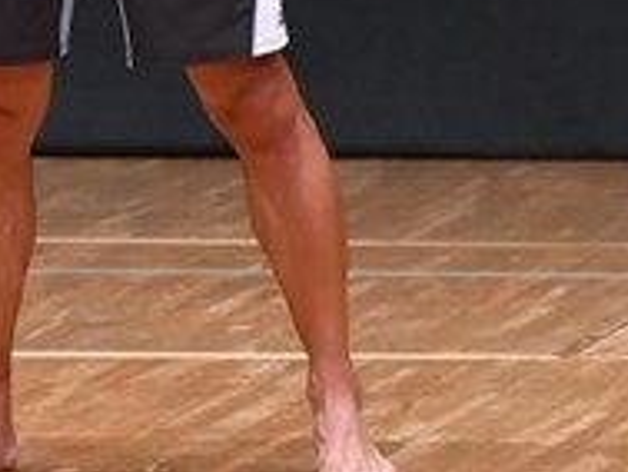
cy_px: -259
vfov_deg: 1.4
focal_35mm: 1064
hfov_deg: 1.9
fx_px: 19315
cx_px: 85
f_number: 5.6
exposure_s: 1/400
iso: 6400
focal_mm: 180
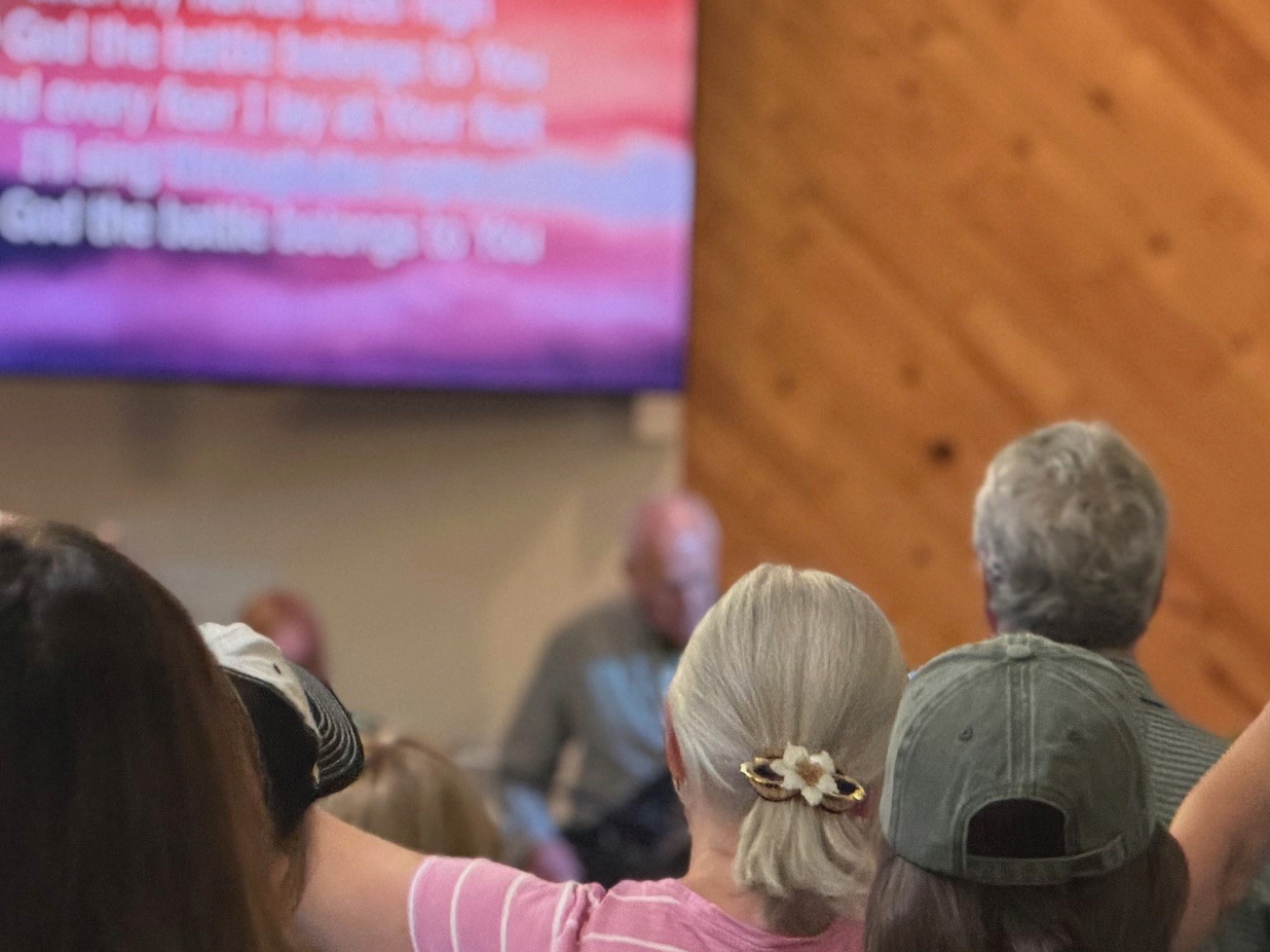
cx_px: 762
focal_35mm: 219
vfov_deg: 6.8
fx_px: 8035
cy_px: 323
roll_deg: -1.1
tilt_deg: +2.2
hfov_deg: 9.0
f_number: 2.8
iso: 640
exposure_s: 1/60
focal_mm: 16.89
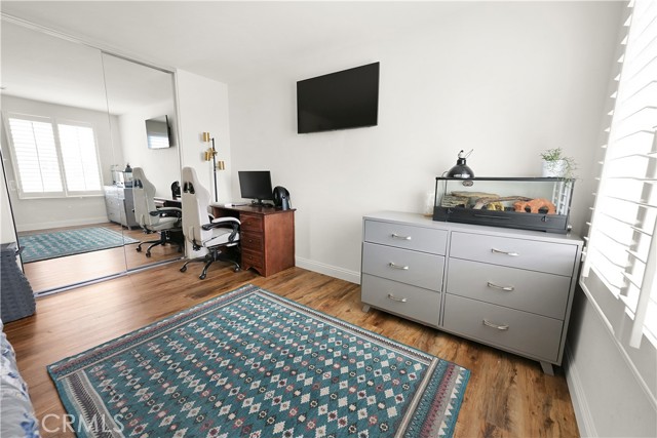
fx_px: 256
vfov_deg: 81.2
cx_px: 328
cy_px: 219
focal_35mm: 14
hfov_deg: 104.2
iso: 400
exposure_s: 1/6
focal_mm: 14
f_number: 8
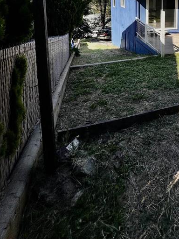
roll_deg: -0.8
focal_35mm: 28
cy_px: 6
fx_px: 193
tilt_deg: -2.4
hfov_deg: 46.3
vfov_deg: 52.0
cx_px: 151
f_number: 2.2
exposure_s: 1/1453
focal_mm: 2.22
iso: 50
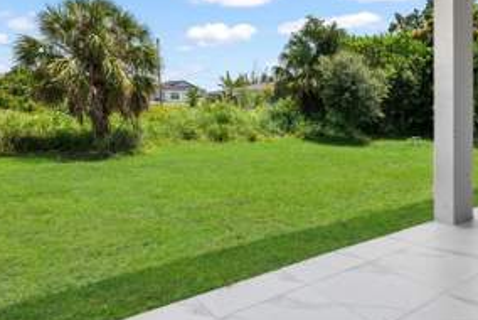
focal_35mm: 28
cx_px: 332
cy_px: 111
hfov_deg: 63.4
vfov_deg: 46.1
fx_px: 370
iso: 800
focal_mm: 16.5
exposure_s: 1/125
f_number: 8
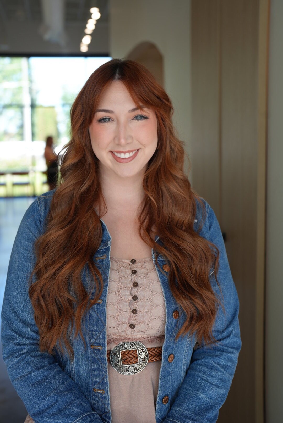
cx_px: 142
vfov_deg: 39.6
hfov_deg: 27.0
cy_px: 212
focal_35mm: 50
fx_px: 589
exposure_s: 1/160
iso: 200
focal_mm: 50
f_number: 4
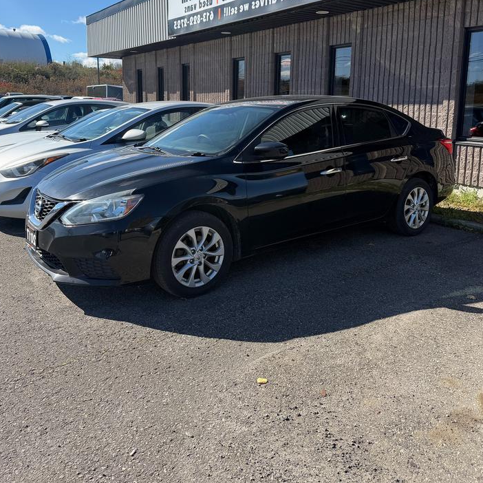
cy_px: 167
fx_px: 458
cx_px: 237
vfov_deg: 54.7
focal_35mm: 29
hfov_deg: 55.6
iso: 80
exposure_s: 1/3145
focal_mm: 6.76
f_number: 1.78
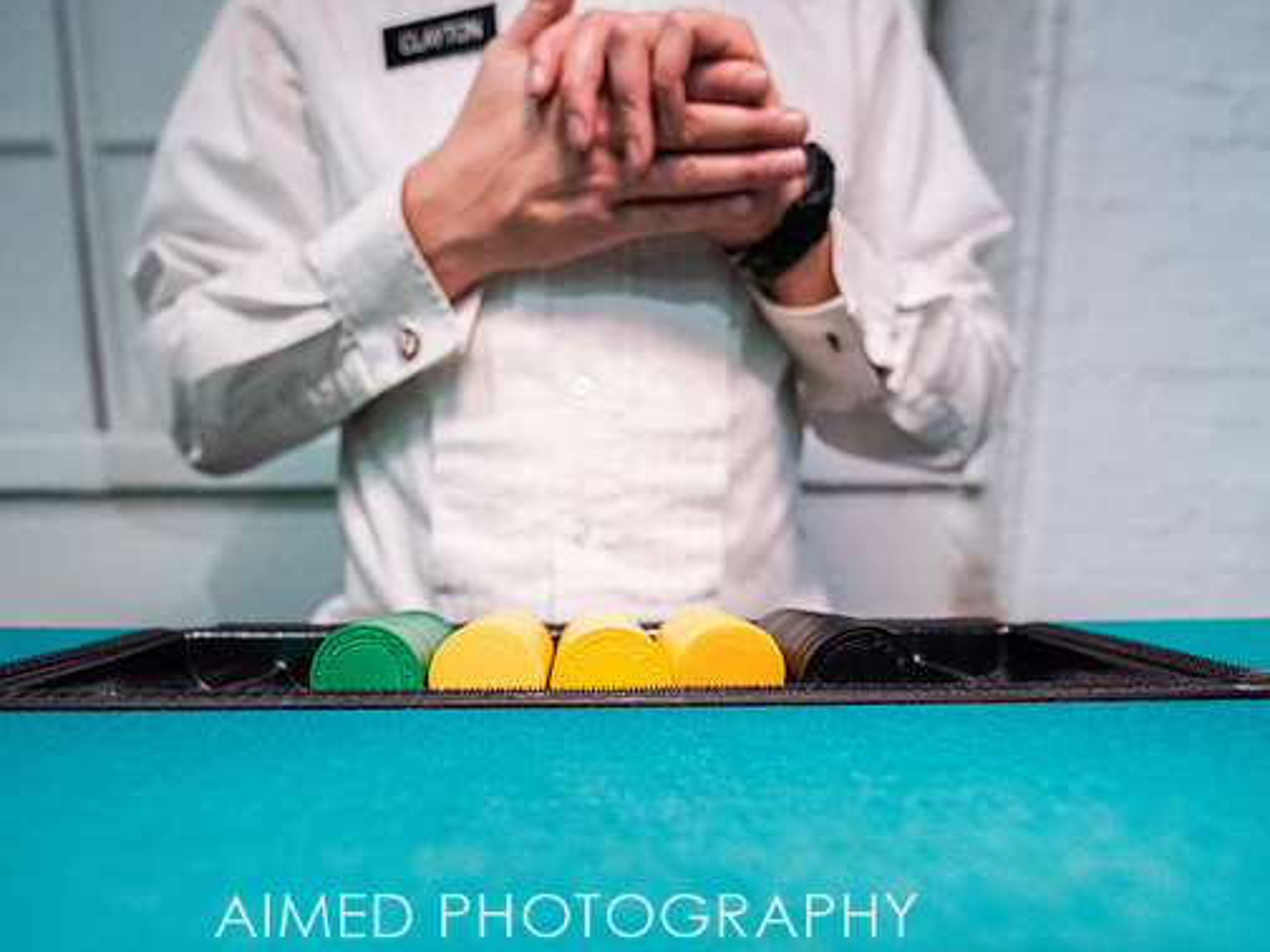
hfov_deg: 76.3
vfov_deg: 58.7
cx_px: 606
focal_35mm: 22
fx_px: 807
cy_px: 682
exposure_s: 1/160
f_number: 2.8
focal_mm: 14
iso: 1600
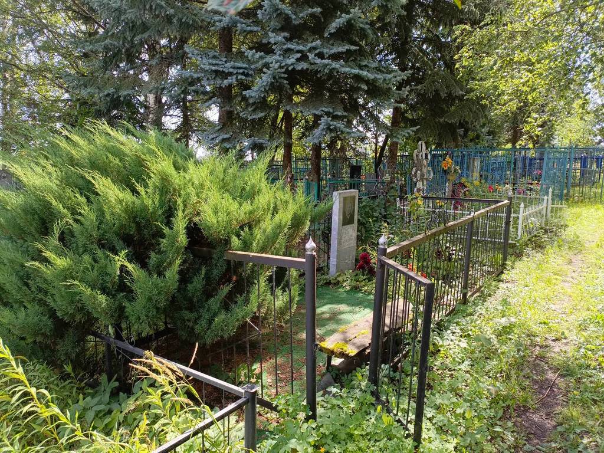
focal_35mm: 25
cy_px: 226
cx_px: 302
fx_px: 436
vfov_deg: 54.9
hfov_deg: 69.4
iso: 112
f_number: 1.69
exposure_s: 1/224
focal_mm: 4.76
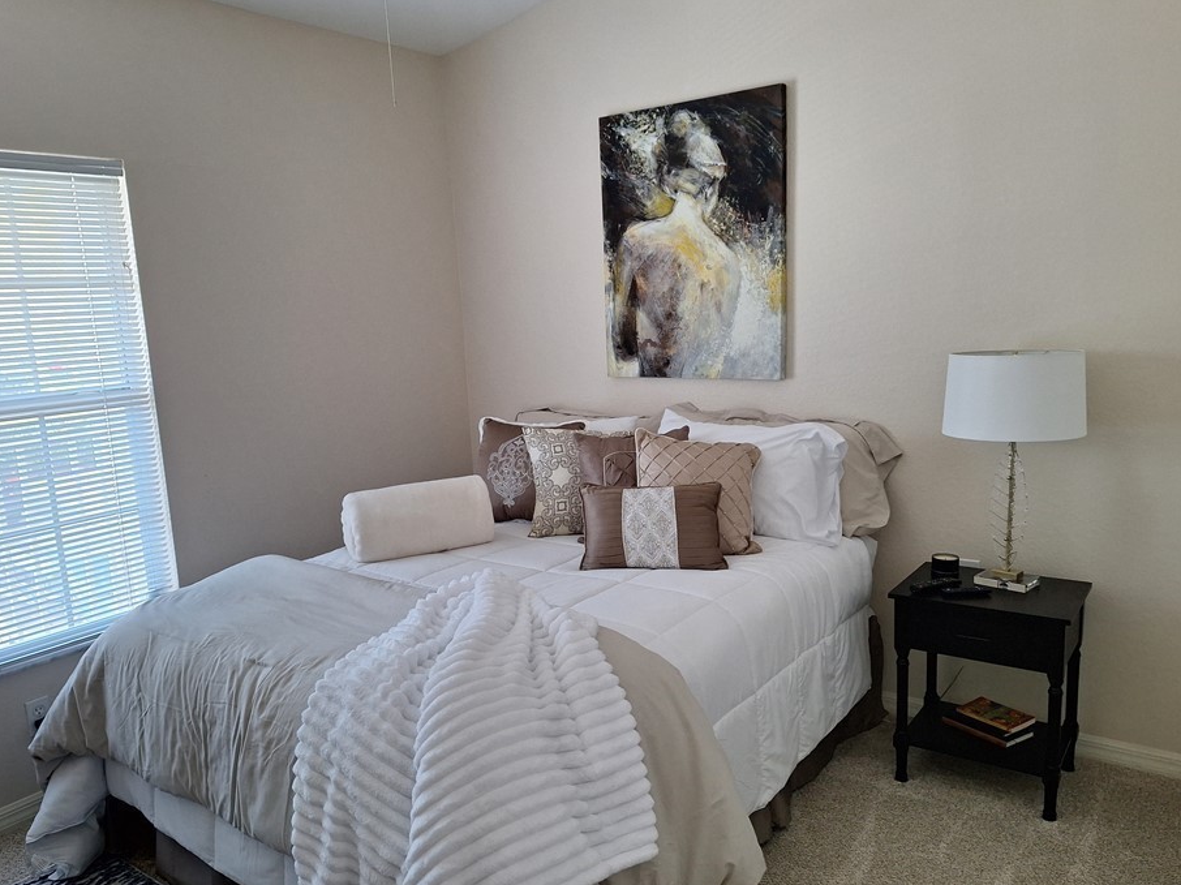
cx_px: 557
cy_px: 437
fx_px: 887
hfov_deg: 67.3
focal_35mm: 26
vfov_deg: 53.0
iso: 125
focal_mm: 5.54
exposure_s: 1/40
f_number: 1.8
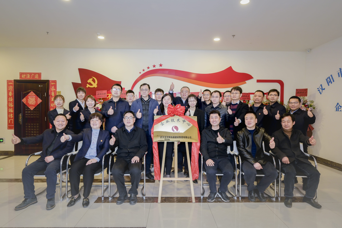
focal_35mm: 21
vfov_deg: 59.4
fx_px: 199
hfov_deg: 81.2
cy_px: 114
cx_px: 171
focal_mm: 21
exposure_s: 1/60
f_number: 4
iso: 1000
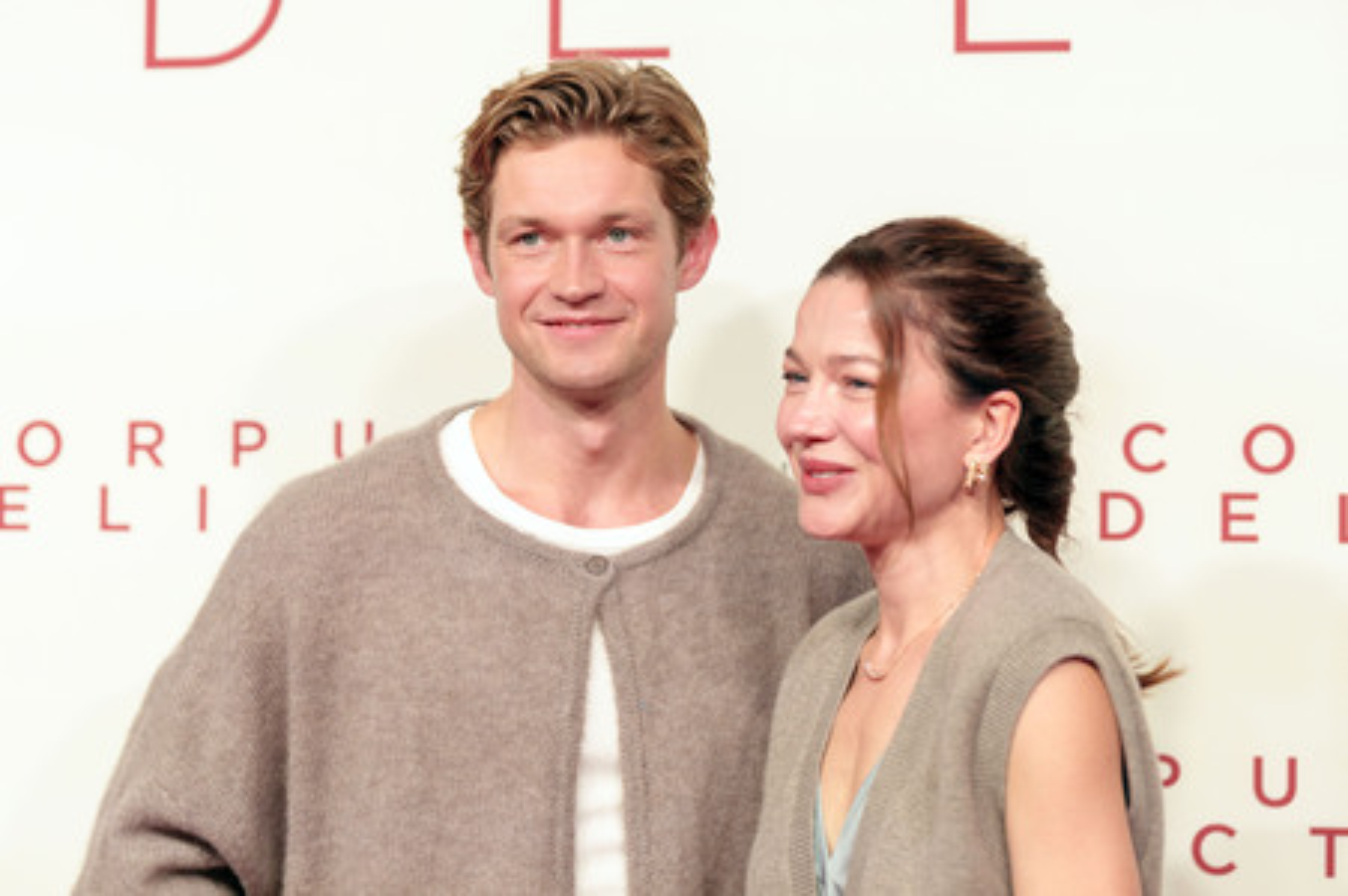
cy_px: 448
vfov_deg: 14.2
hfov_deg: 21.3
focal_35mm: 96
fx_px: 3592
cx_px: 674
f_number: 2.8
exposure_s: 1/250
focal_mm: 96
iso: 320
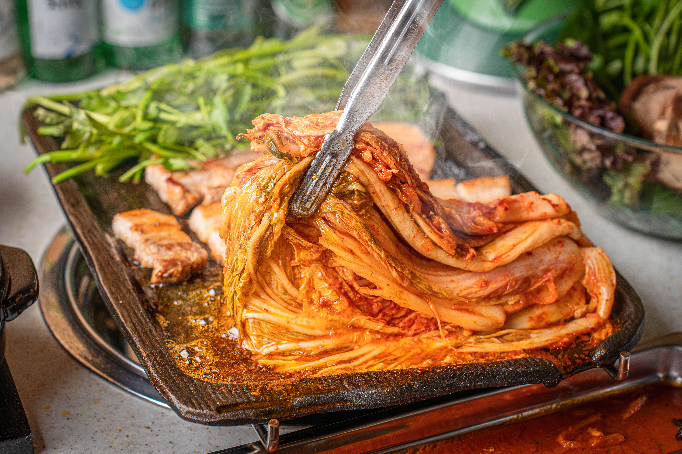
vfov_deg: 18.2
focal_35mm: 75
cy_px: 227
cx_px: 341
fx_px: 1421
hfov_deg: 27.0
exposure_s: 1/125
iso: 100
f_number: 5
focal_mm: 75
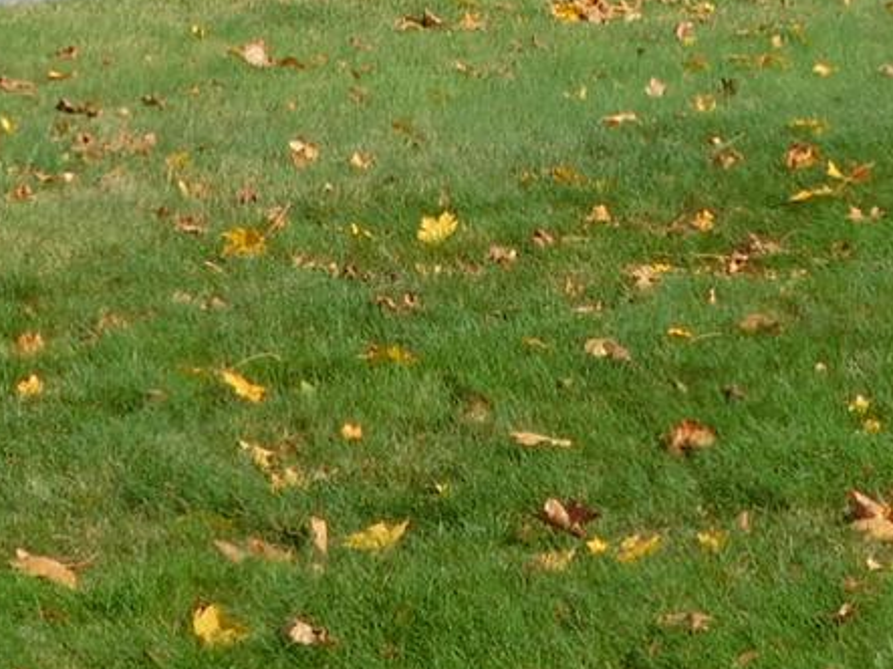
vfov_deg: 7.8
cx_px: 458
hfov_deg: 10.7
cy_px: -437
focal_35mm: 185
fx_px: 4771
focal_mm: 7.1
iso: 125
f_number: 3.6
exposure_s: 1/800
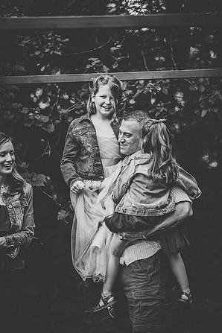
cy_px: 167
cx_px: 111
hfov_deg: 10.1
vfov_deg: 15.1
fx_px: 1258
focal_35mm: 136
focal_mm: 135
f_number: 2.8
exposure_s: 1/2000
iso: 640
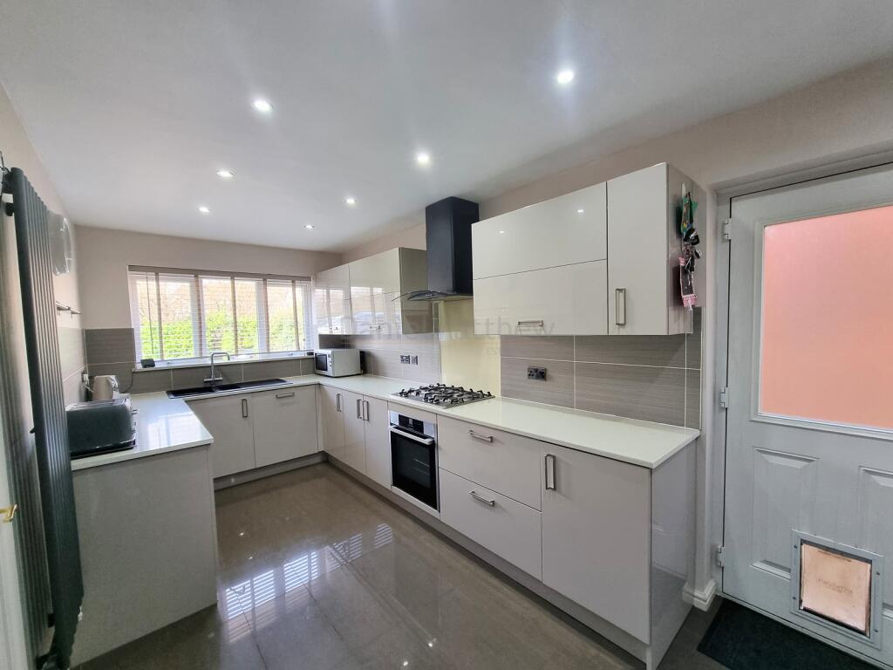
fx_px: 335
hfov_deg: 106.2
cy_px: 335
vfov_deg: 89.9
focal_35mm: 13
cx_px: 446
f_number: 2.2
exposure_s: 1/50
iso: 200
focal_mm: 2.2
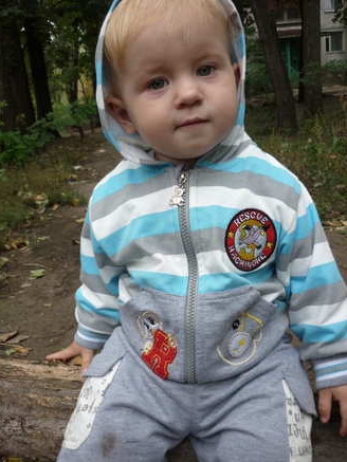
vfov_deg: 53.9
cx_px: 174
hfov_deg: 41.8
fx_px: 454
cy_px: 229
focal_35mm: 34
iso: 80
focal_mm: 5.5
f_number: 2.8
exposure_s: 1/60
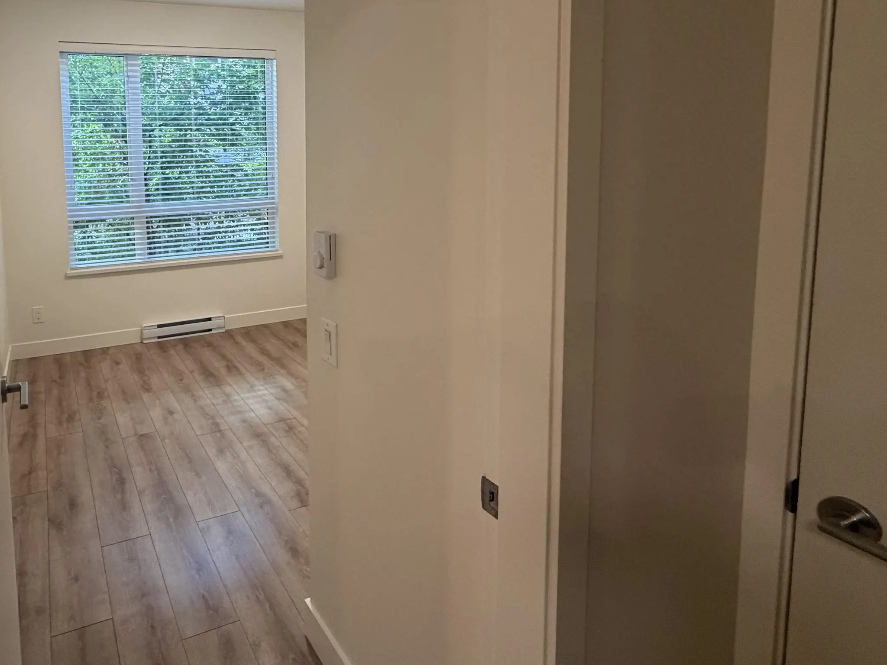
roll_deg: +0.7
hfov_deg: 74.1
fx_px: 538
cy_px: 203
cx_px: 236
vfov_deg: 61.4
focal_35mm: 21
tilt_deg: -3.2
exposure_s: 1/60
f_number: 2.2
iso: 320
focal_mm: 2.22
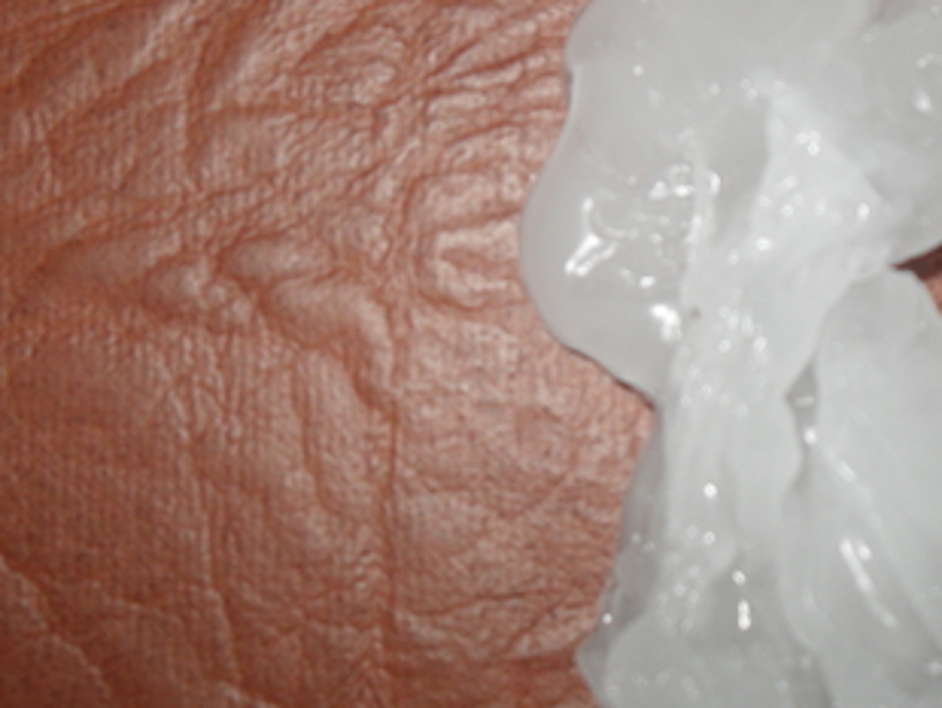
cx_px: 635
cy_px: 284
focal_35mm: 62
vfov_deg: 23.6
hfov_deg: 30.9
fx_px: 1689
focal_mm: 6.2
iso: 100
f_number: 8.9
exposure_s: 1/45
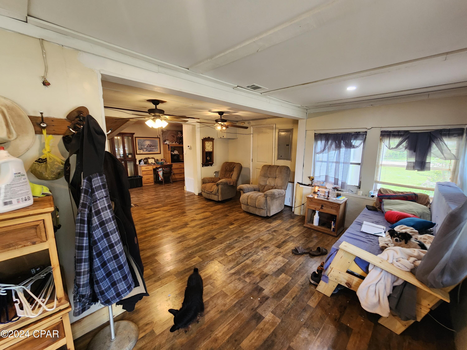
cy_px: 175
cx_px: 234
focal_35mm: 13
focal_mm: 2.2
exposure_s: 1/60
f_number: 2.2
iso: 250
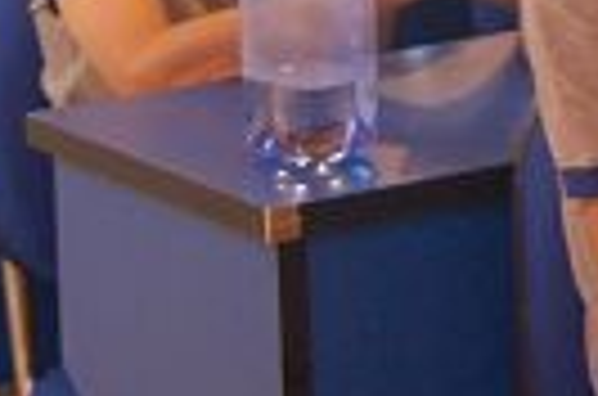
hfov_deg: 10.0
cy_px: -286
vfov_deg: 6.7
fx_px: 3298
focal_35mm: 199
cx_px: 940
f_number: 2.8
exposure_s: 1/25
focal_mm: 32
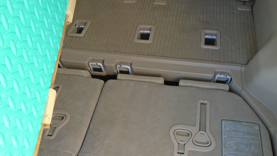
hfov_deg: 60.9
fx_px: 235
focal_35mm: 32
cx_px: 153
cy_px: 91
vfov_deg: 36.6
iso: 160
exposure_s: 1/100
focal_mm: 4.6
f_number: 3.2
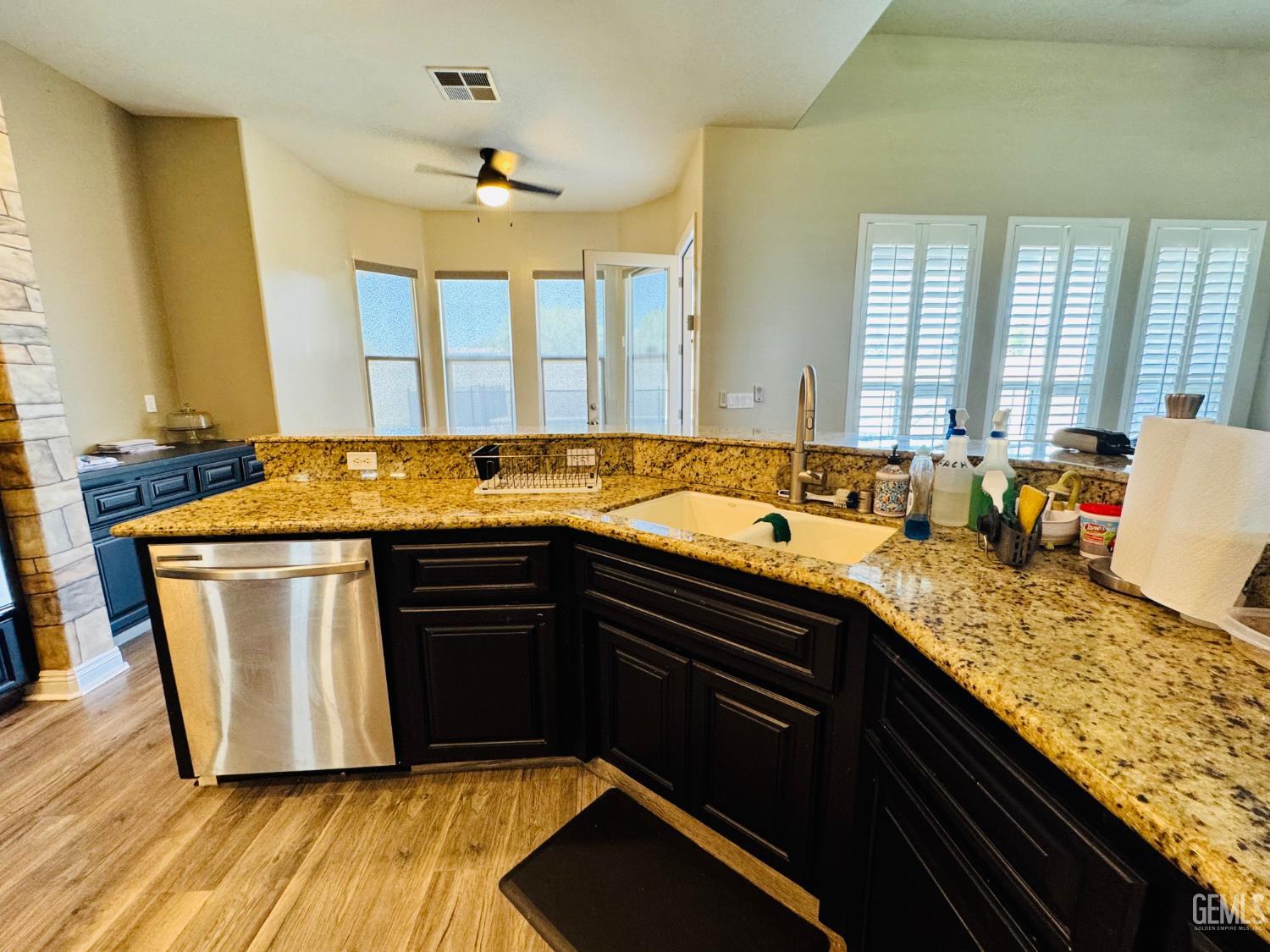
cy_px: 476
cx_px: 635
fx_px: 514
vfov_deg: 85.7
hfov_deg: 102.1
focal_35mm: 14
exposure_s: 1/60
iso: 200
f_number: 2.2
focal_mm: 2.22
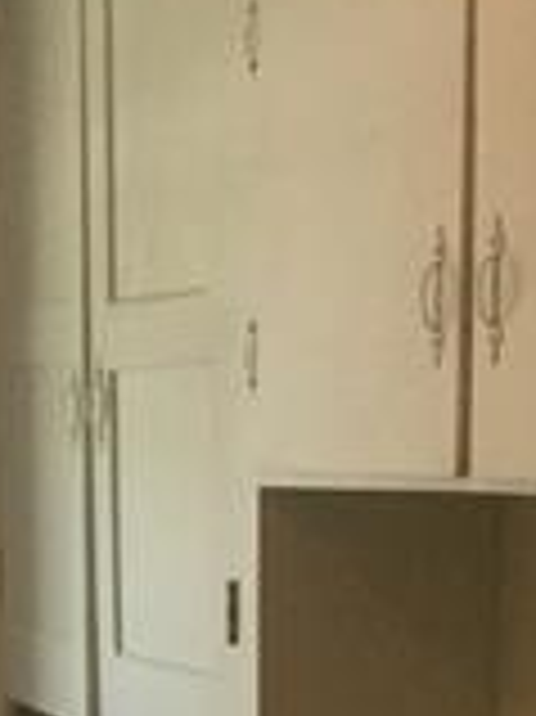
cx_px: -131
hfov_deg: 12.3
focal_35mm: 117
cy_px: 928
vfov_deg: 16.0
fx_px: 2419
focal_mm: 3.3
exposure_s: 1/30
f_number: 2.4
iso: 32
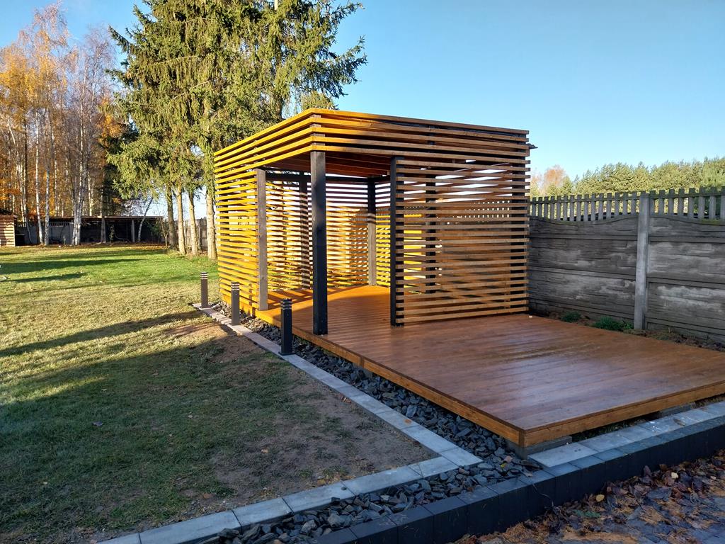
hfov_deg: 67.3
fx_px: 545
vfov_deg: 53.1
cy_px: 272
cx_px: 362
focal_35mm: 26
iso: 25
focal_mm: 4
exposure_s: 1/315
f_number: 1.8
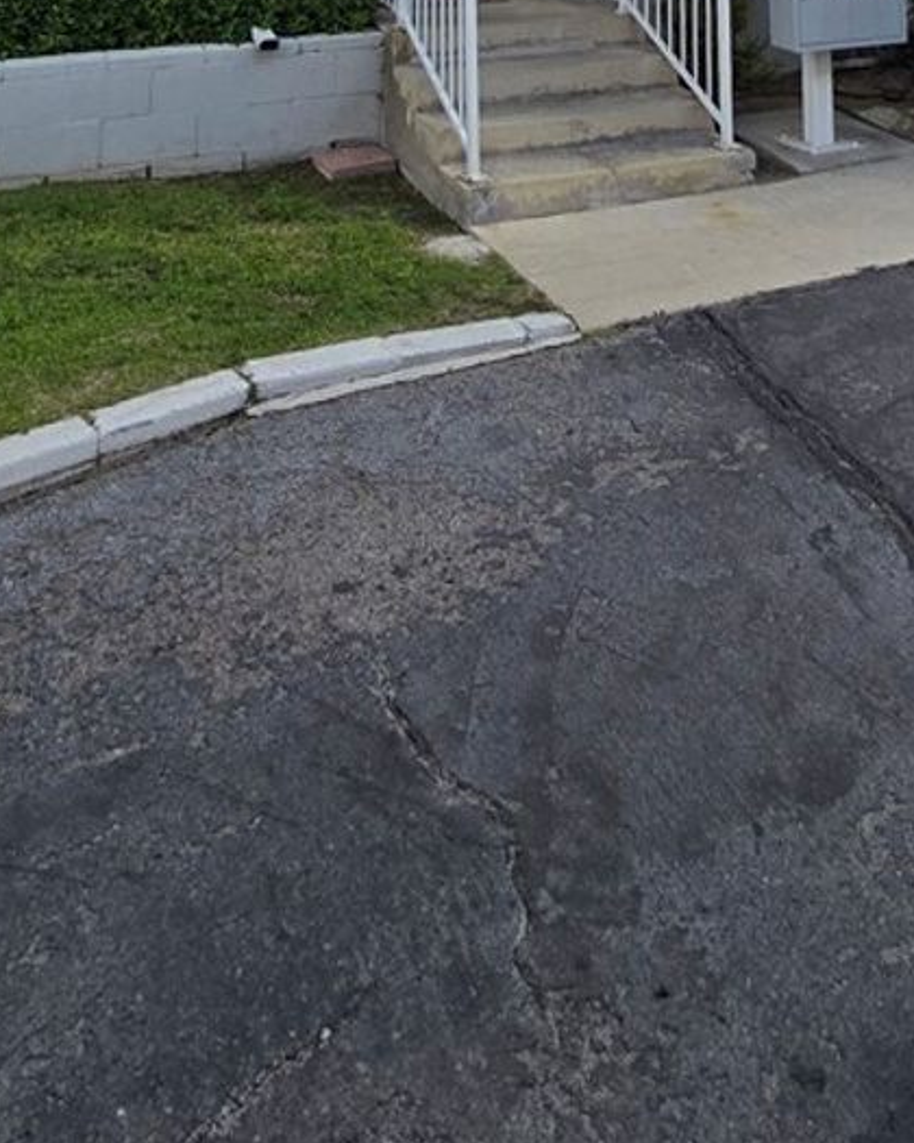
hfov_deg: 44.5
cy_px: -323
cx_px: 496
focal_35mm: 33
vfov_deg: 36.6
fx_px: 1116
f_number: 2.2
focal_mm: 2.2
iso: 50
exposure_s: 1/2071
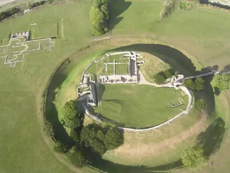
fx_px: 239
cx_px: 115
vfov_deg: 39.7
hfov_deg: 51.4
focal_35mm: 36
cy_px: 86
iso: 50
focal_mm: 5.6
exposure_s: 1/157
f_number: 4.8
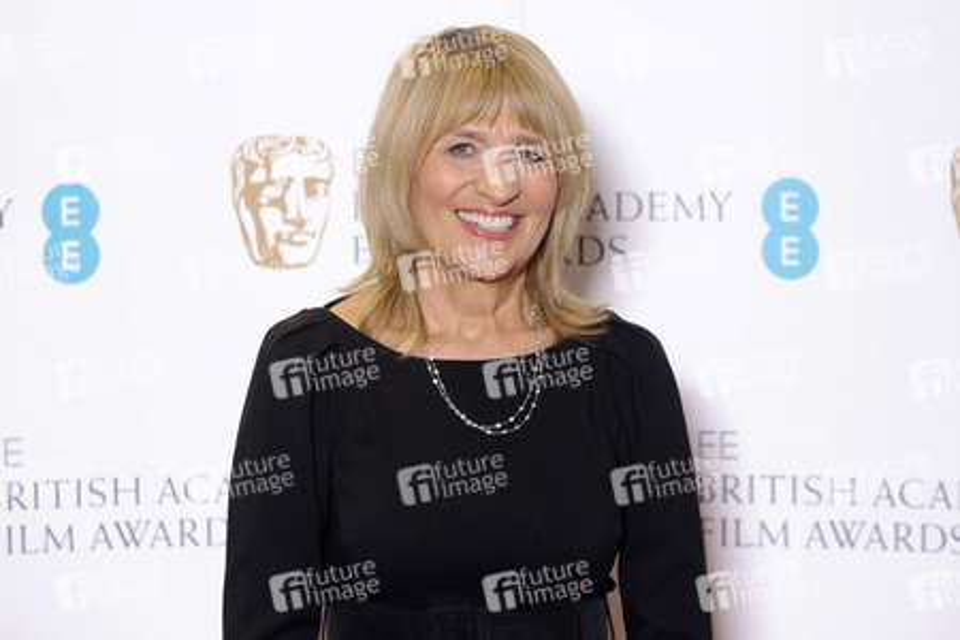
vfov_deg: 12.2
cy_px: 320
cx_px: 480
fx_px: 2986
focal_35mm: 112
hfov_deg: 18.3
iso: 1000
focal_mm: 112
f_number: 4
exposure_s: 1/250
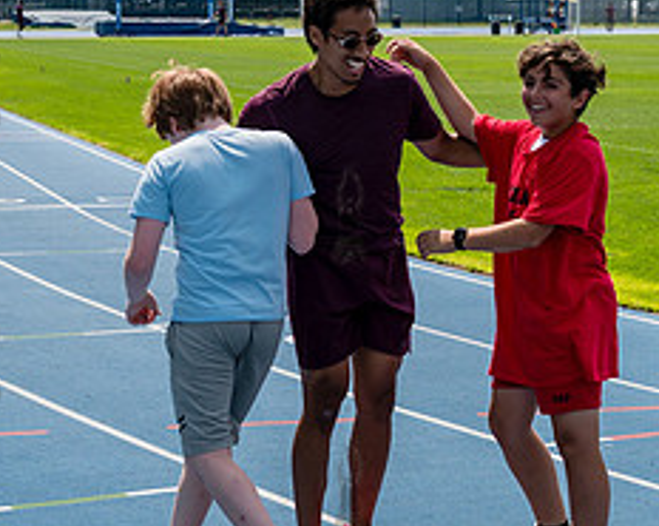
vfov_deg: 13.6
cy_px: 213
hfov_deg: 17.0
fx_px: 2201
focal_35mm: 113
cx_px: 347
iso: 100
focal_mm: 35
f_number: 5
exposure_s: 1/1000
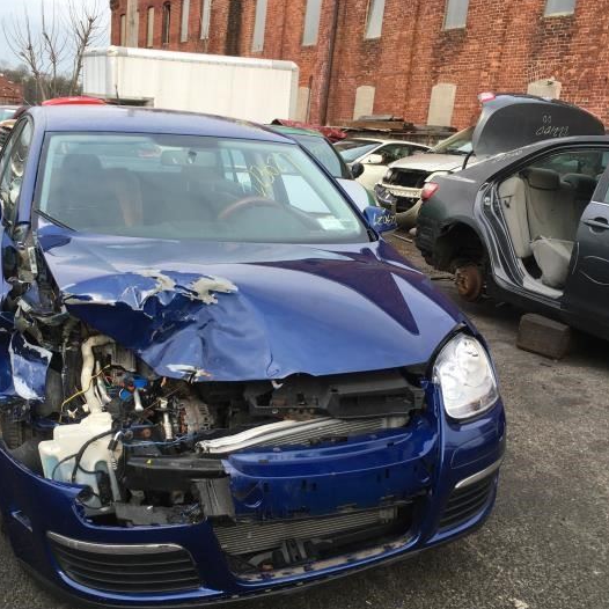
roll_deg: -5.1
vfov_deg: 42.8
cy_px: 325
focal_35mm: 39
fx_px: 776
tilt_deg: -10.3
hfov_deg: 42.7
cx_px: 255
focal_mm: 4.15
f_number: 2.2
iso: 25
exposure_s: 1/217
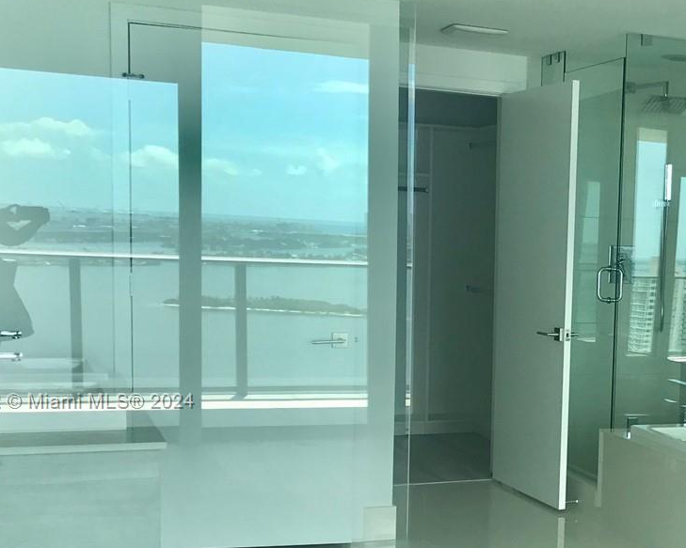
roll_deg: -1.1
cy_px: 402
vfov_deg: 25.1
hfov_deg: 29.8
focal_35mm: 60
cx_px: 646
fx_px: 1218
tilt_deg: -6.9
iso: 20
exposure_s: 1/277
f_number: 1.8
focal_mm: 3.99
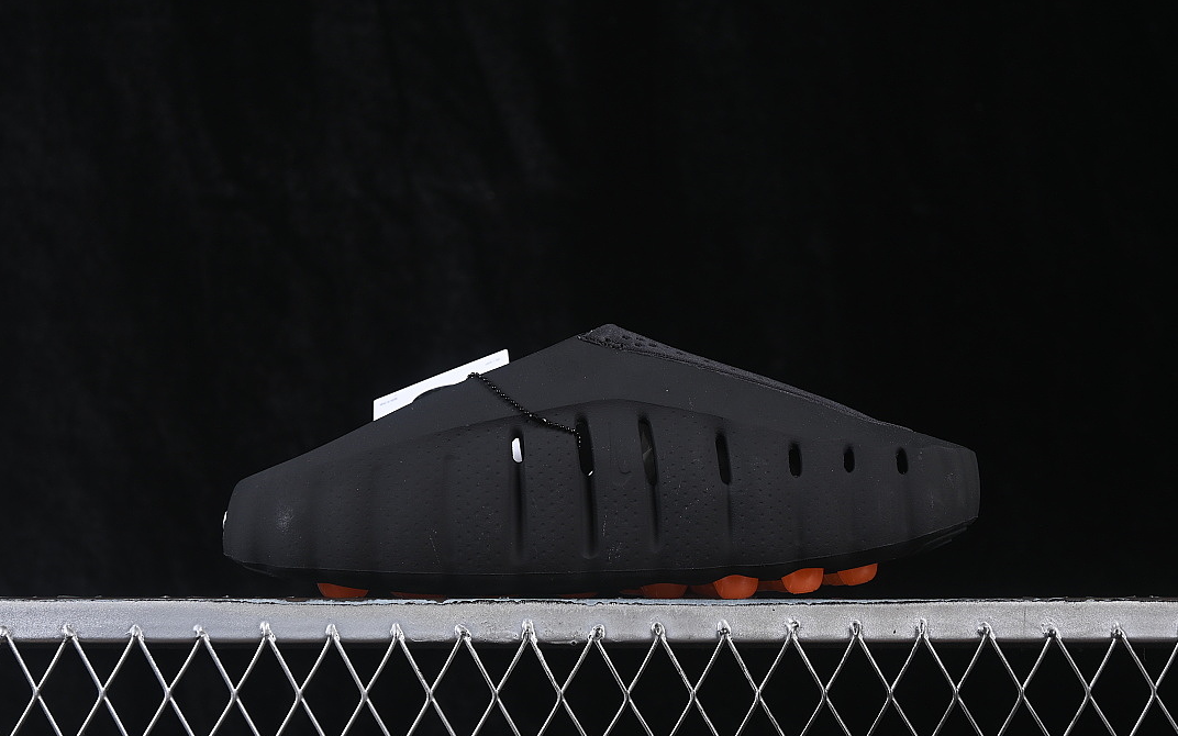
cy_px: 348
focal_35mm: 77
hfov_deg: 26.8
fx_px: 2472
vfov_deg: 16.9
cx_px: 587
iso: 160
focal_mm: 50
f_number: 6.3
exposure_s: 1/60
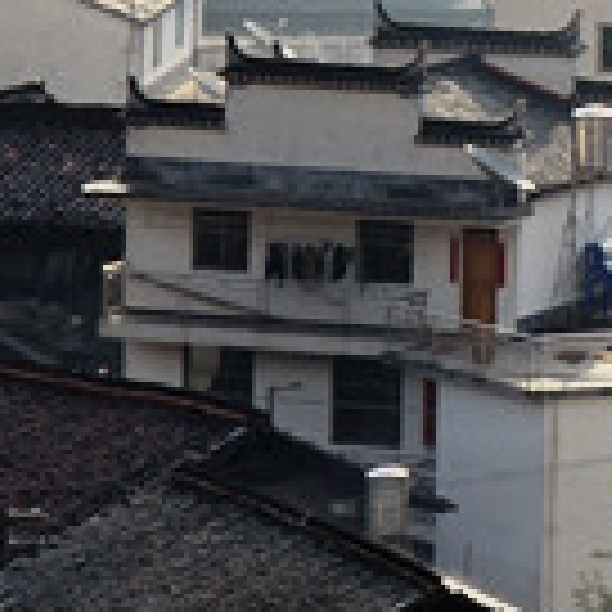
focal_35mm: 434
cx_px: 1760
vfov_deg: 4.0
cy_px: -331
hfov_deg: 3.9
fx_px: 8681
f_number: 8
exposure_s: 1/250
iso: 100
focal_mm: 58
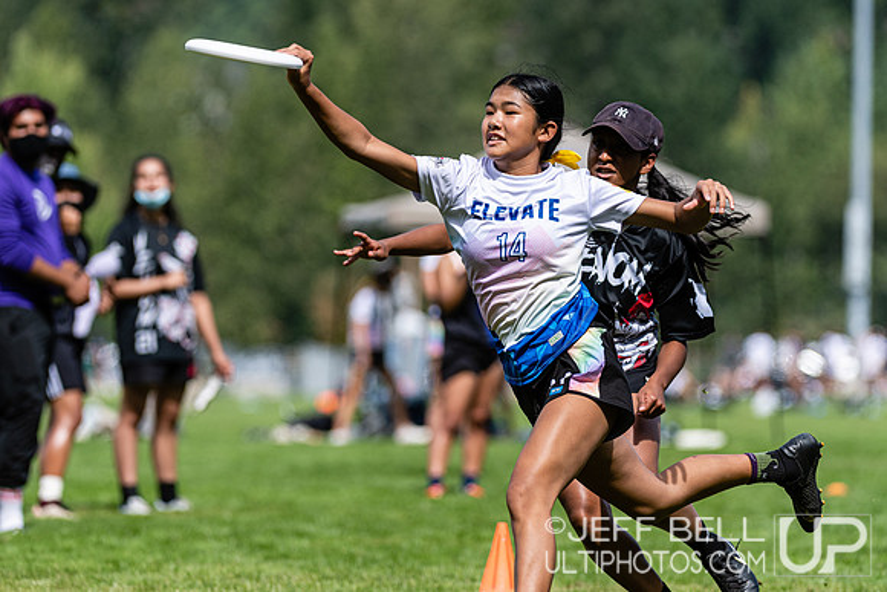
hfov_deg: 5.5
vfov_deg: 3.7
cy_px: 296
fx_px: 9241
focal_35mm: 375
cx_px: 444
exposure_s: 1/1600
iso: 200
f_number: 4
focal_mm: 250
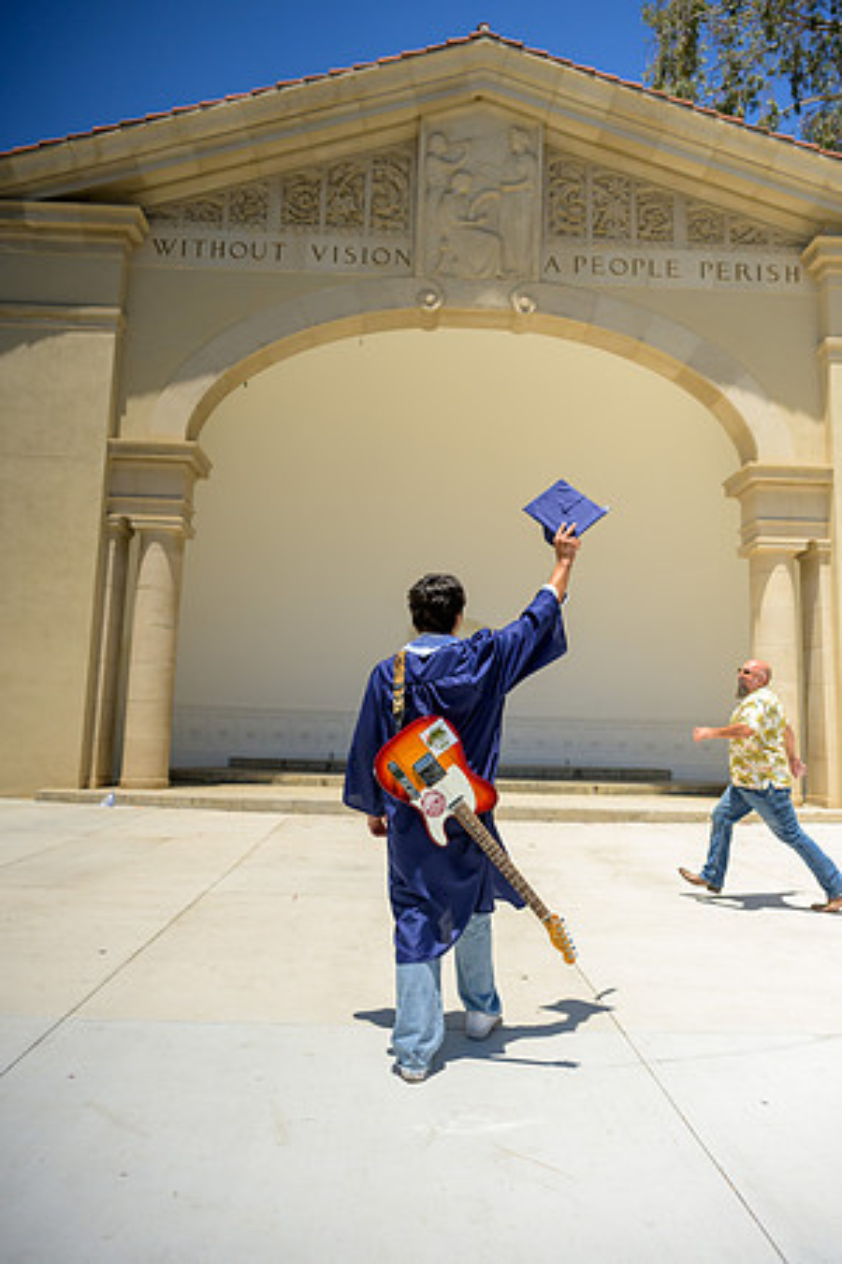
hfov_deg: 53.1
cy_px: 632
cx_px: 421
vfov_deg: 73.7
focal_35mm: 24
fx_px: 842
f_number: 4
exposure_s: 1/8000
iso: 800
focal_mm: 24
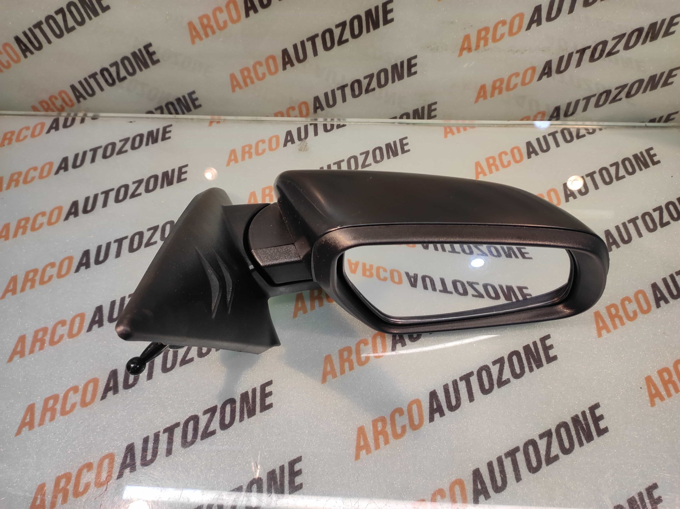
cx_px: 340
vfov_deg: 74.7
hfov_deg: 91.1
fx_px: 334
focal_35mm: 17
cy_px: 254
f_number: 1.79
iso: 111
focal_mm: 4.74
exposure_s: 1/33
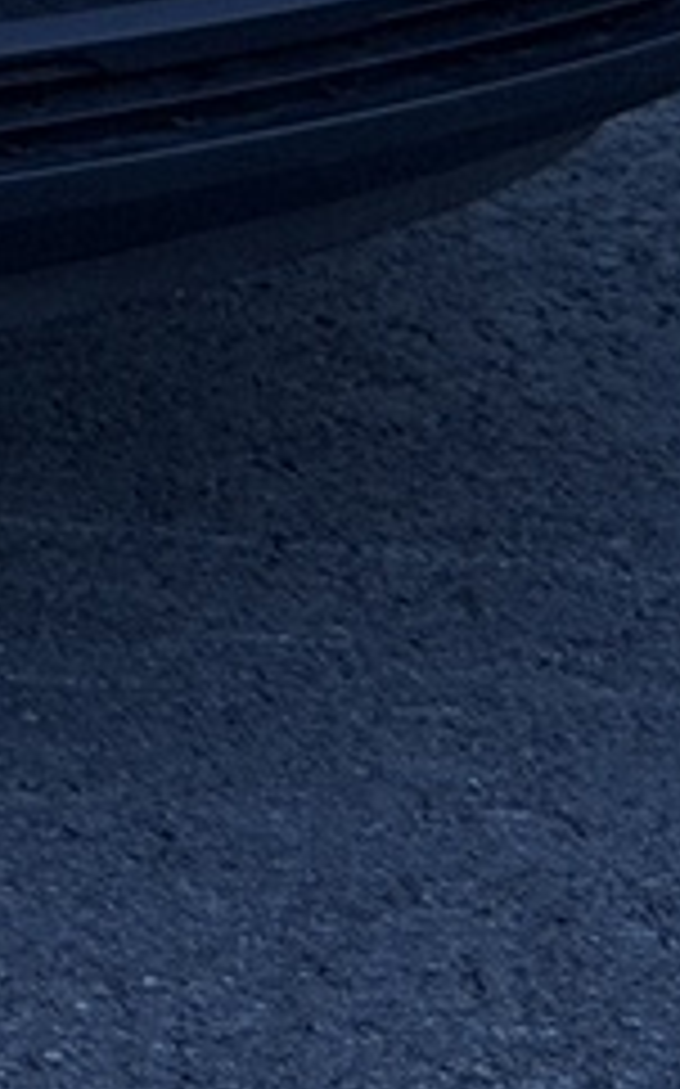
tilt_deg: -6.1
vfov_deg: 6.7
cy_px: -963
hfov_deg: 4.1
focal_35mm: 303
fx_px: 8995
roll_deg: -0.6
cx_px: -1702
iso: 64
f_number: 1.78
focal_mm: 6.76
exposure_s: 1/928
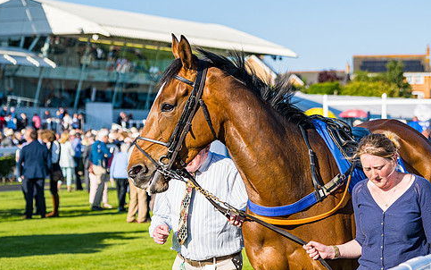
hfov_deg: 18.1
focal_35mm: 115
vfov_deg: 11.4
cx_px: 265
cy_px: 172
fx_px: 1351
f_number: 4
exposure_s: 1/2000
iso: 200
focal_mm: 72
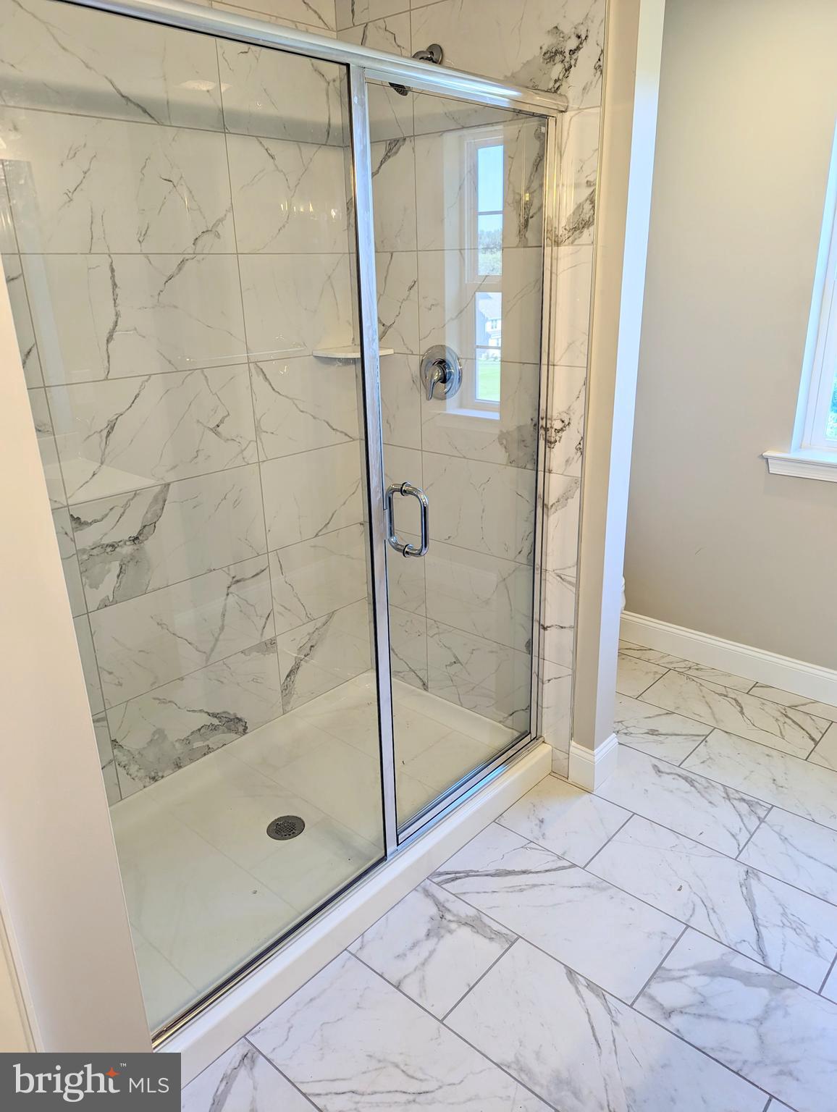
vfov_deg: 71.5
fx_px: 772
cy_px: 556
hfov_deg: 56.9
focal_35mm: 24
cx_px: 418
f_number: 1.85
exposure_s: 1/120
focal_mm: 6.81
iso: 68
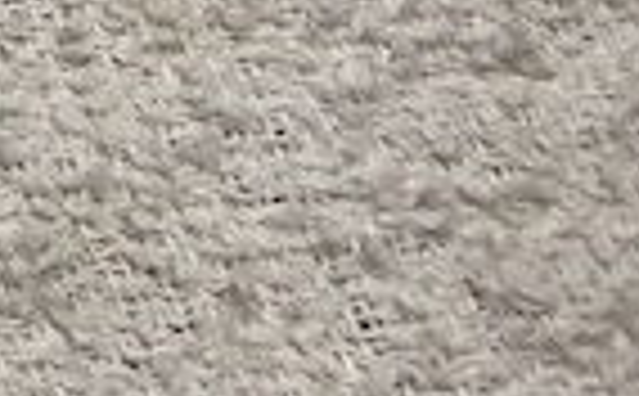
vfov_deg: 10.9
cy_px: -194
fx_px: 1998
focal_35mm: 115
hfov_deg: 14.3
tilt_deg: -53.1
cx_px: -738
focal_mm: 2.22
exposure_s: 1/99
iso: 200
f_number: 2.2
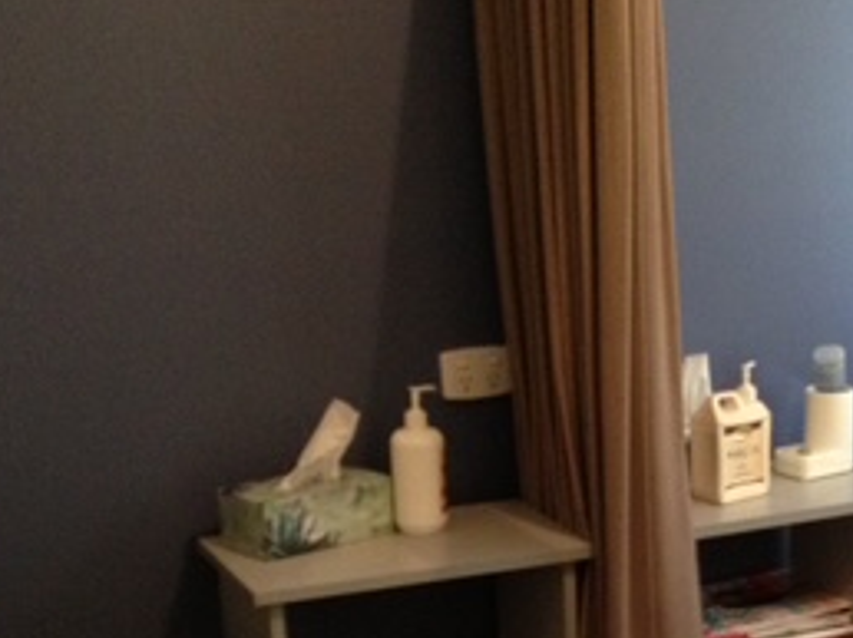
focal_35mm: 82
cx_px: 747
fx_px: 2019
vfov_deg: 17.5
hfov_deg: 23.3
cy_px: 661
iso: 320
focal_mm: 4.13
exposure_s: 1/20
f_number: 2.4
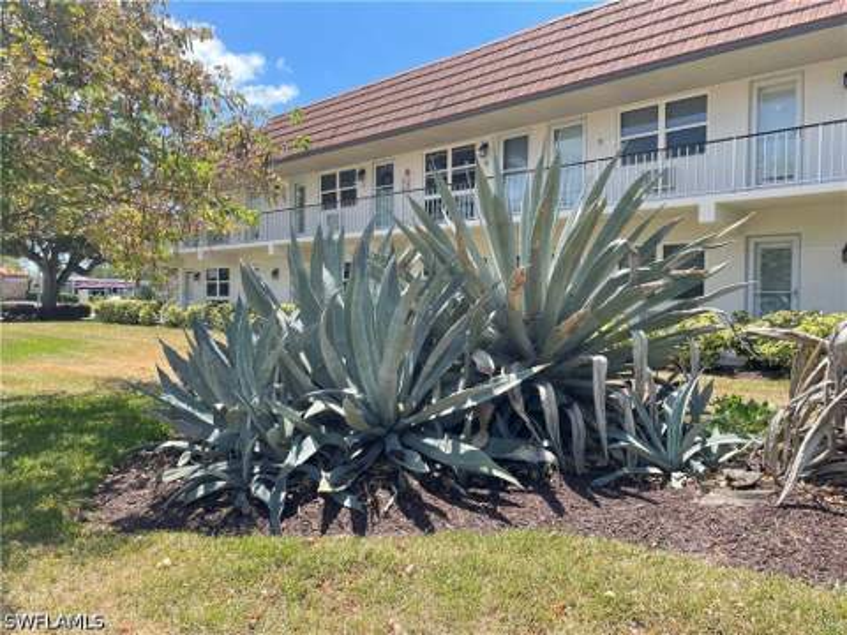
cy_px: 318
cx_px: 424
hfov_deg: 67.3
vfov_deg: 53.1
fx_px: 636
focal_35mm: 26
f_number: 1.6
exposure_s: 1/988
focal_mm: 4.2
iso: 32
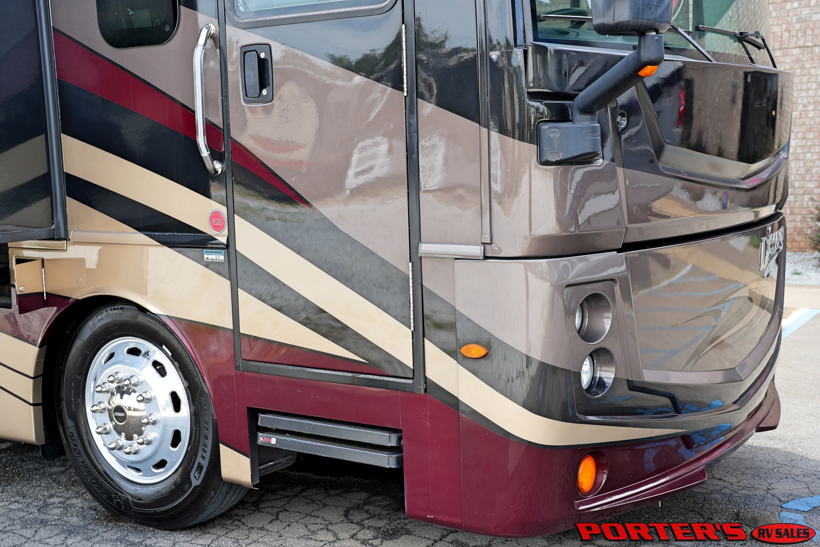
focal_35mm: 50
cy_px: 274
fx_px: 1139
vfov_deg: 27.0
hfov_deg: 39.6
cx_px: 410
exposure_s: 1/125
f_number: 5
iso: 100
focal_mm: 50
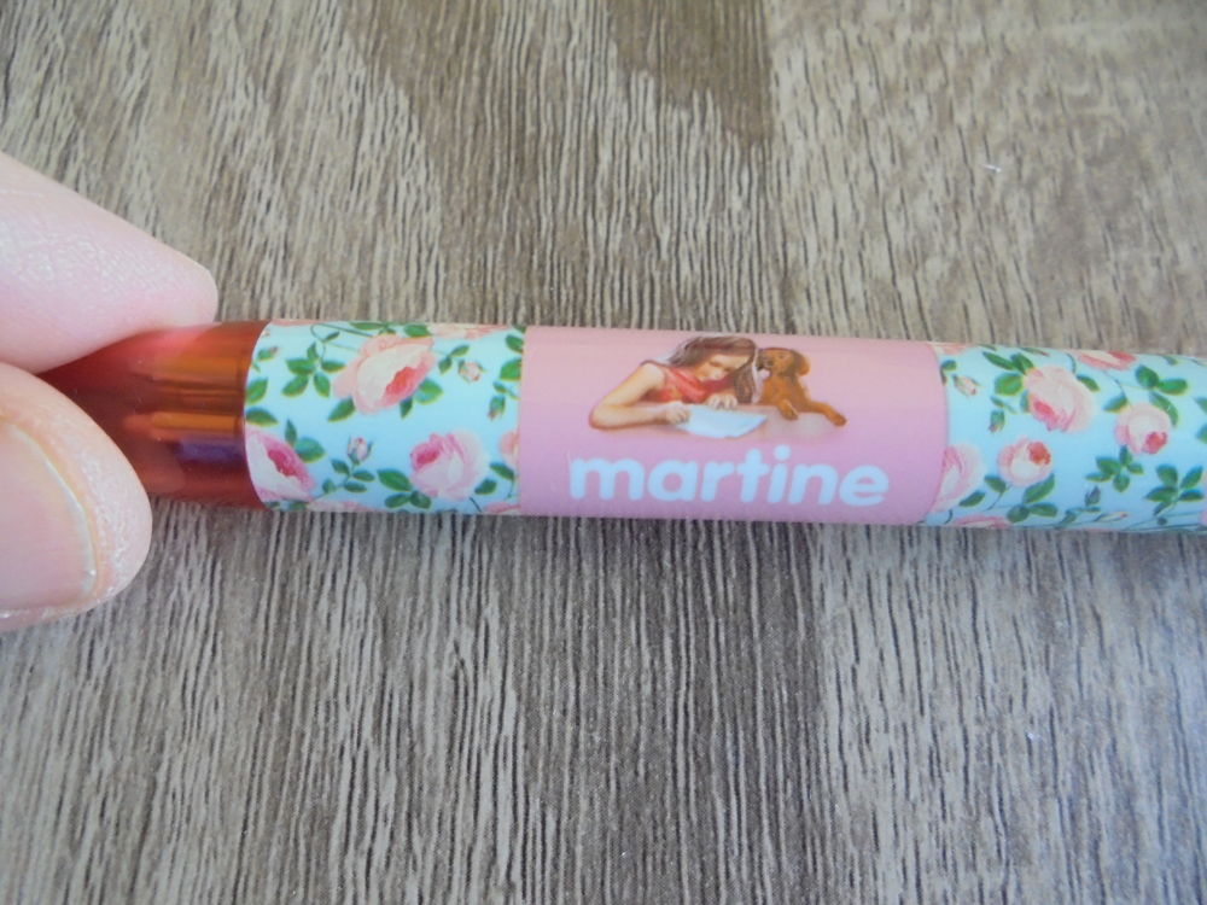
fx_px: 907
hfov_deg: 67.3
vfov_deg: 53.1
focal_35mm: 26
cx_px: 604
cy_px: 452
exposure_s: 1/25
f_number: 3.5
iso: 400
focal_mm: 4.6
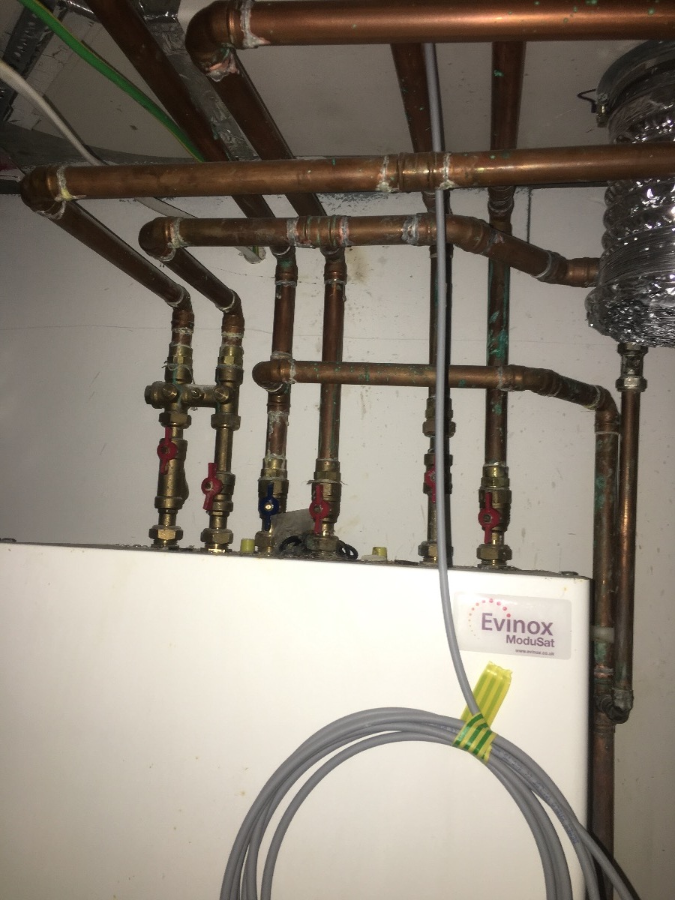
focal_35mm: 29
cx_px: 338
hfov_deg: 48.2
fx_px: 754
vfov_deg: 61.7
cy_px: 450
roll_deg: -3.7
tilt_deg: +7.2
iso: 25
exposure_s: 1/20
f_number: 2.2
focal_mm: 4.15
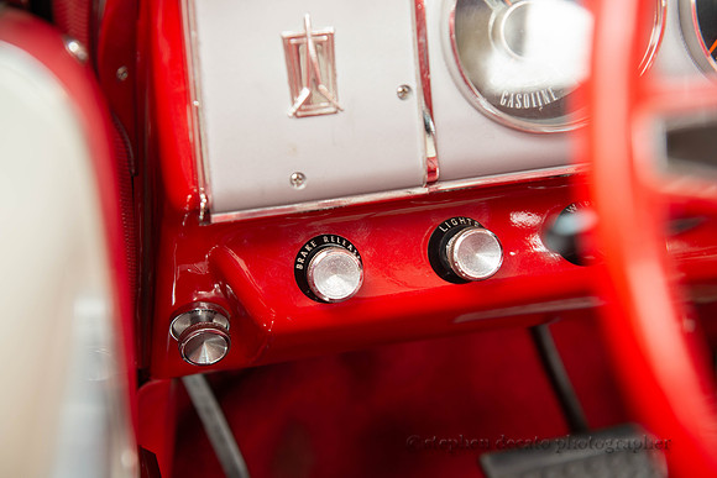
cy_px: 239
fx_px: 1096
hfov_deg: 36.2
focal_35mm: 55
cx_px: 358
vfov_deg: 24.6
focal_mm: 55
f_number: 4.5
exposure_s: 1/80
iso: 360
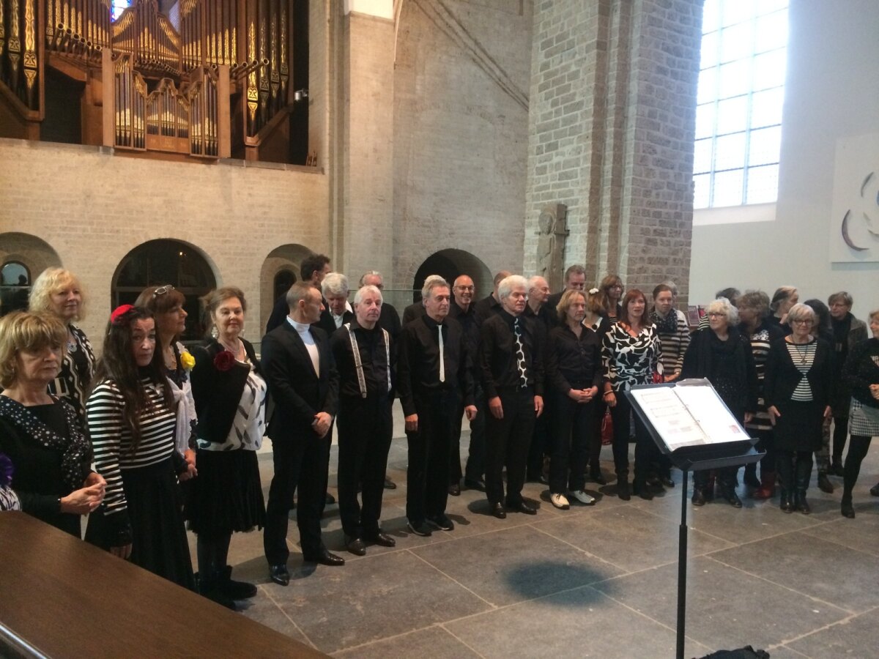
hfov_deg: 61.7
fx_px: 736
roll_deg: +0.1
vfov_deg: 48.2
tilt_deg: -4.1
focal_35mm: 29
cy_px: 330
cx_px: 440
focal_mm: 4.15
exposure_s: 1/25
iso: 250
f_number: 2.2
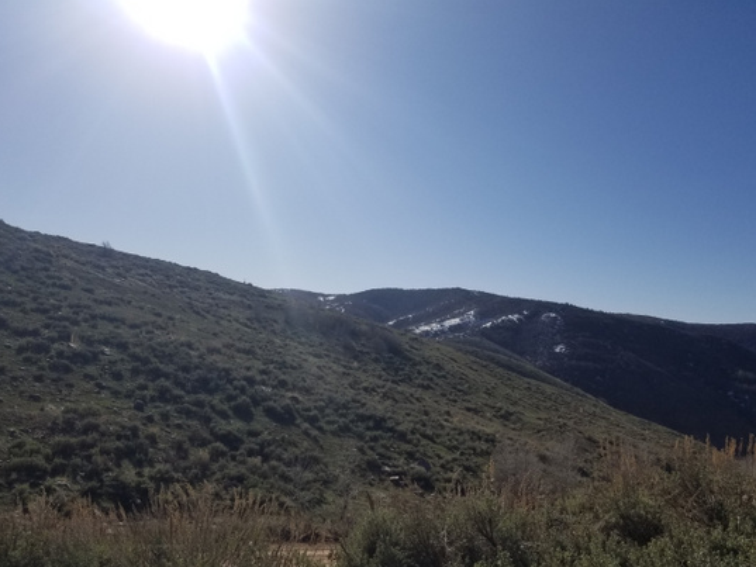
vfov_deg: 45.4
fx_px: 677
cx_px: 374
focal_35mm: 31
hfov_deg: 58.3
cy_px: 319
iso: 50
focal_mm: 4.25
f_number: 1.7
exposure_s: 1/8112
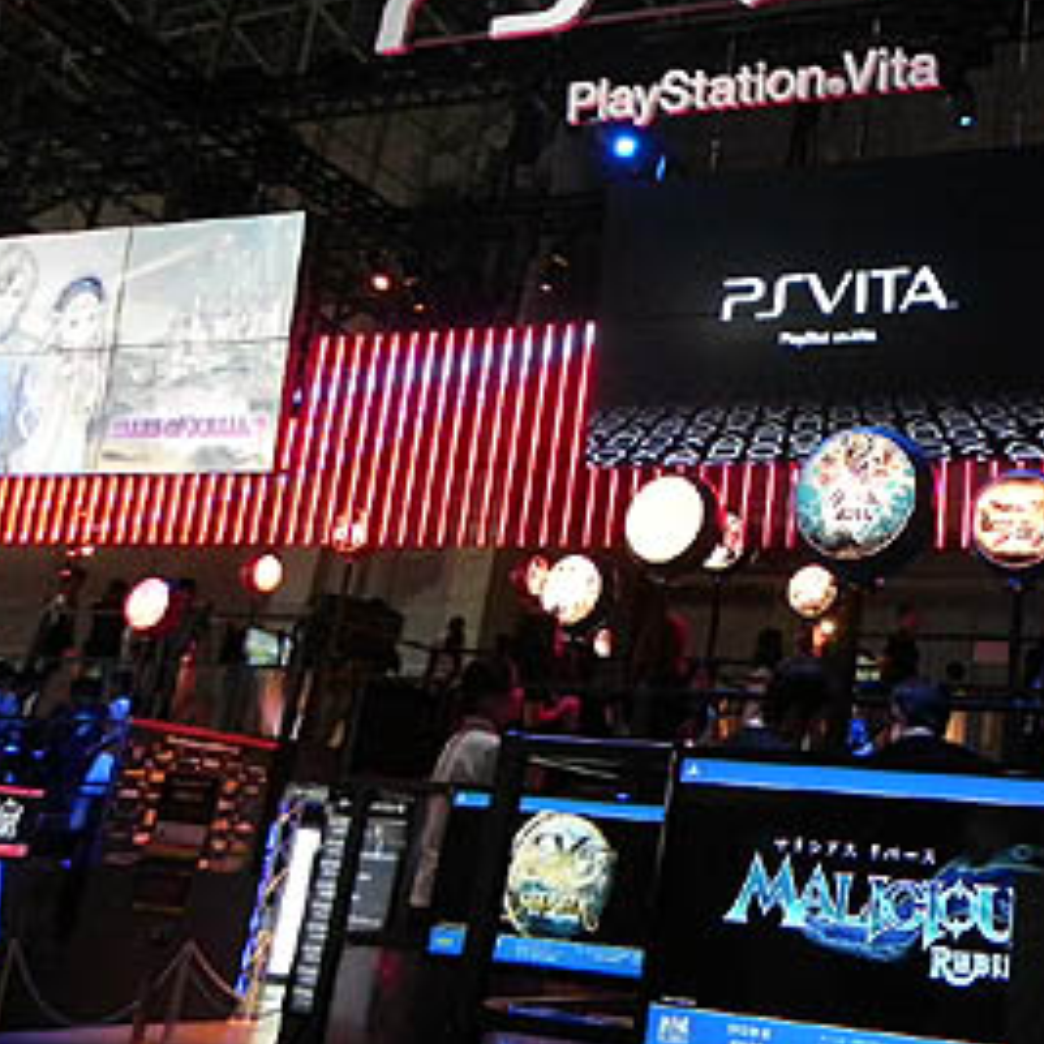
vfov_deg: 37.7
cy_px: 313
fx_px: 1501
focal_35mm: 44
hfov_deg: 36.6
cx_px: 884
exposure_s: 1/125
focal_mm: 4.6
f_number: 2.8
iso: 800
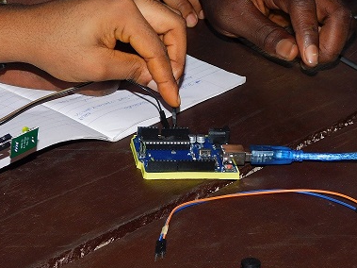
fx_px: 1113
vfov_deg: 13.7
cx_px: 156
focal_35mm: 108
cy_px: 118
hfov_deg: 18.2
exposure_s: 1/30
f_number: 4.3
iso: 200
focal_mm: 12.6
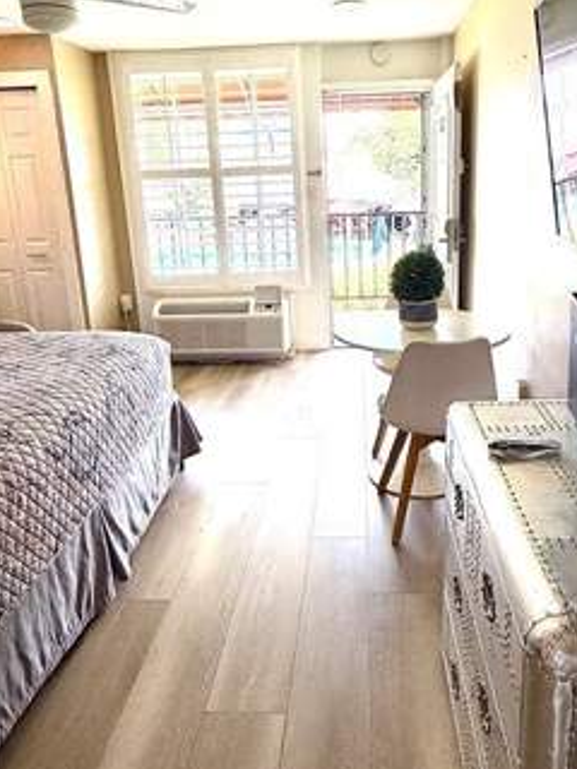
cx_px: 334
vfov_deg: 63.3
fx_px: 622
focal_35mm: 28
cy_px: 344
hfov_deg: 49.6
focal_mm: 2.22
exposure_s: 1/131
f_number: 2.2
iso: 64
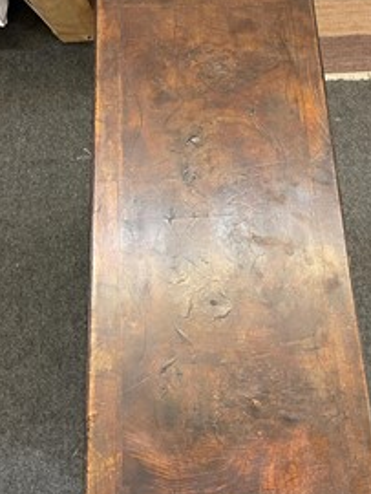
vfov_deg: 50.1
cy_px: 240
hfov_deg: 38.6
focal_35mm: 37
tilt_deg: -70.2
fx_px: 528
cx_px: 223
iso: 320
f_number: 1.6
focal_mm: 5.1
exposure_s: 1/50
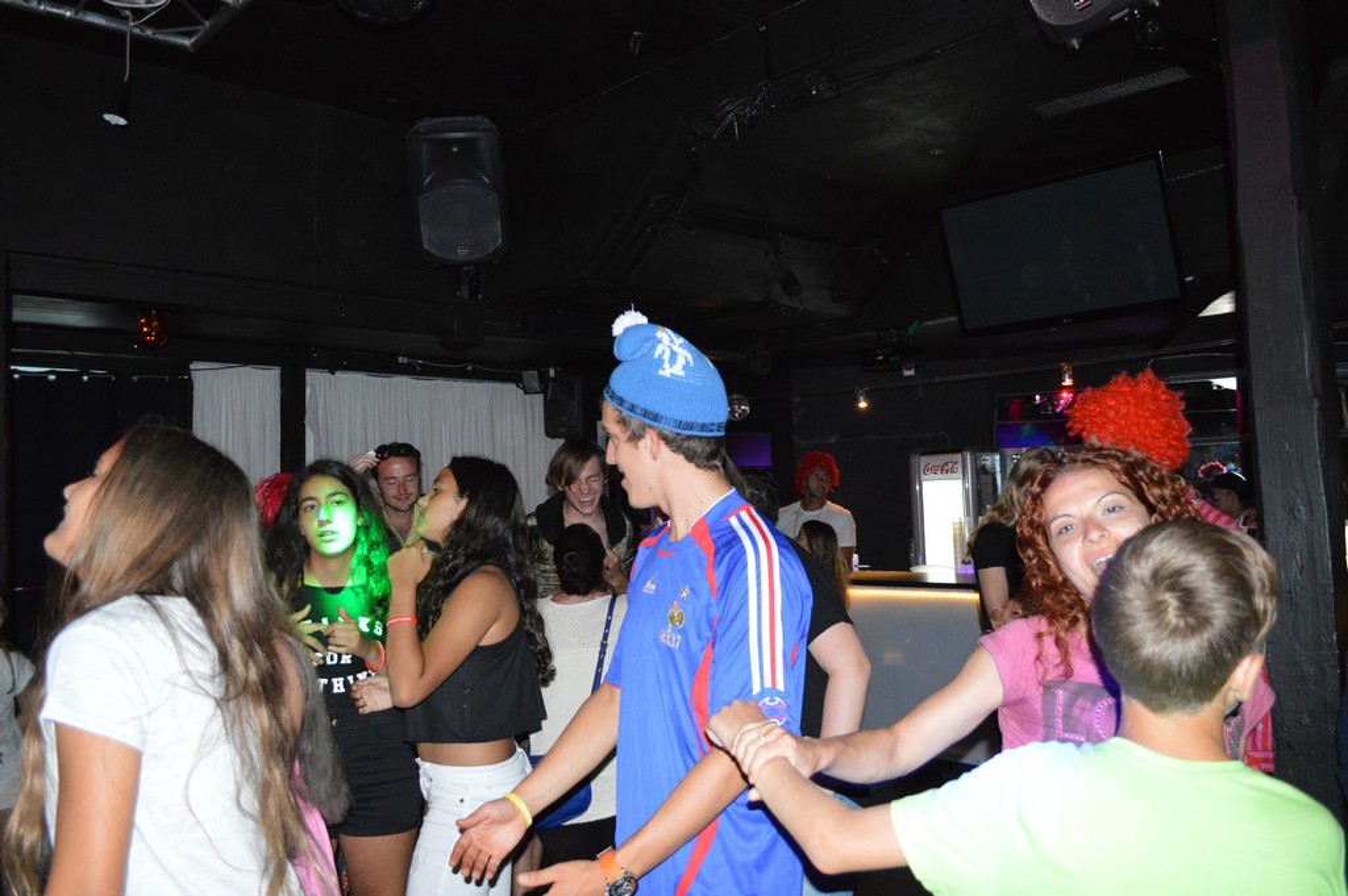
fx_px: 1010
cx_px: 674
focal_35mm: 27
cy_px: 448
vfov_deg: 47.9
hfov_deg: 67.4
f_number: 3.5
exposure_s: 1/60
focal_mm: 18
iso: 3200
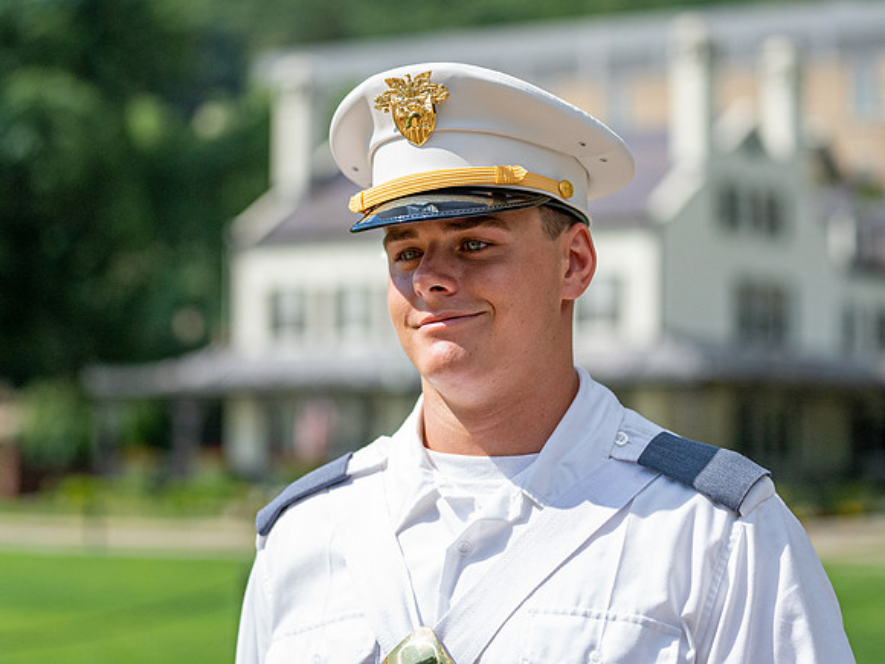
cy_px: 268
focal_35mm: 104
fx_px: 2649
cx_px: 442
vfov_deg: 14.3
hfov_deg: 19.0
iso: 1250
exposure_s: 1/2500
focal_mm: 80
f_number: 2.8
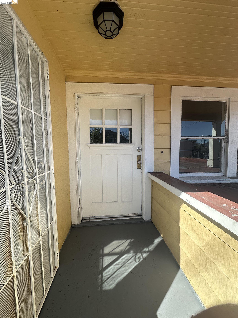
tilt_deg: -4.2
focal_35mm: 14
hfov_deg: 85.7
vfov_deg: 102.1
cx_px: 119
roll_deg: +0.4
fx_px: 128
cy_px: 159
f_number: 2.2
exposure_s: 1/686
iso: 40
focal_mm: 2.22
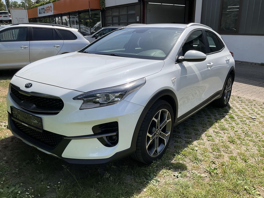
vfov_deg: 48.2
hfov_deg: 61.7
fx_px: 221
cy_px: 99
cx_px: 132
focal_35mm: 29
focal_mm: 3
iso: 25
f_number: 1.8
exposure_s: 1/2058
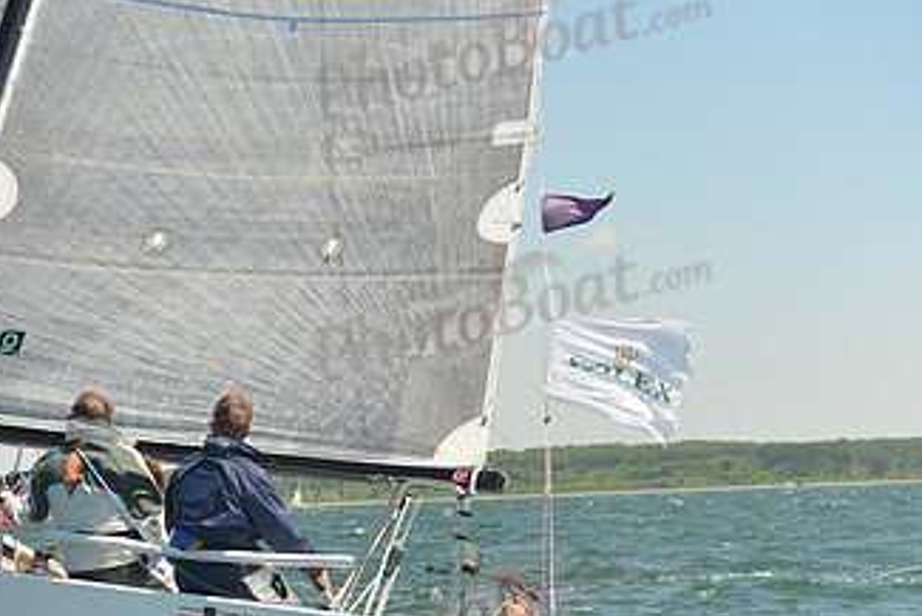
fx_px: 3203
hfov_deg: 16.3
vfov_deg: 10.9
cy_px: 498
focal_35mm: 125
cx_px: 167
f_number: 4
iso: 400
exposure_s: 1/800
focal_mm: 70
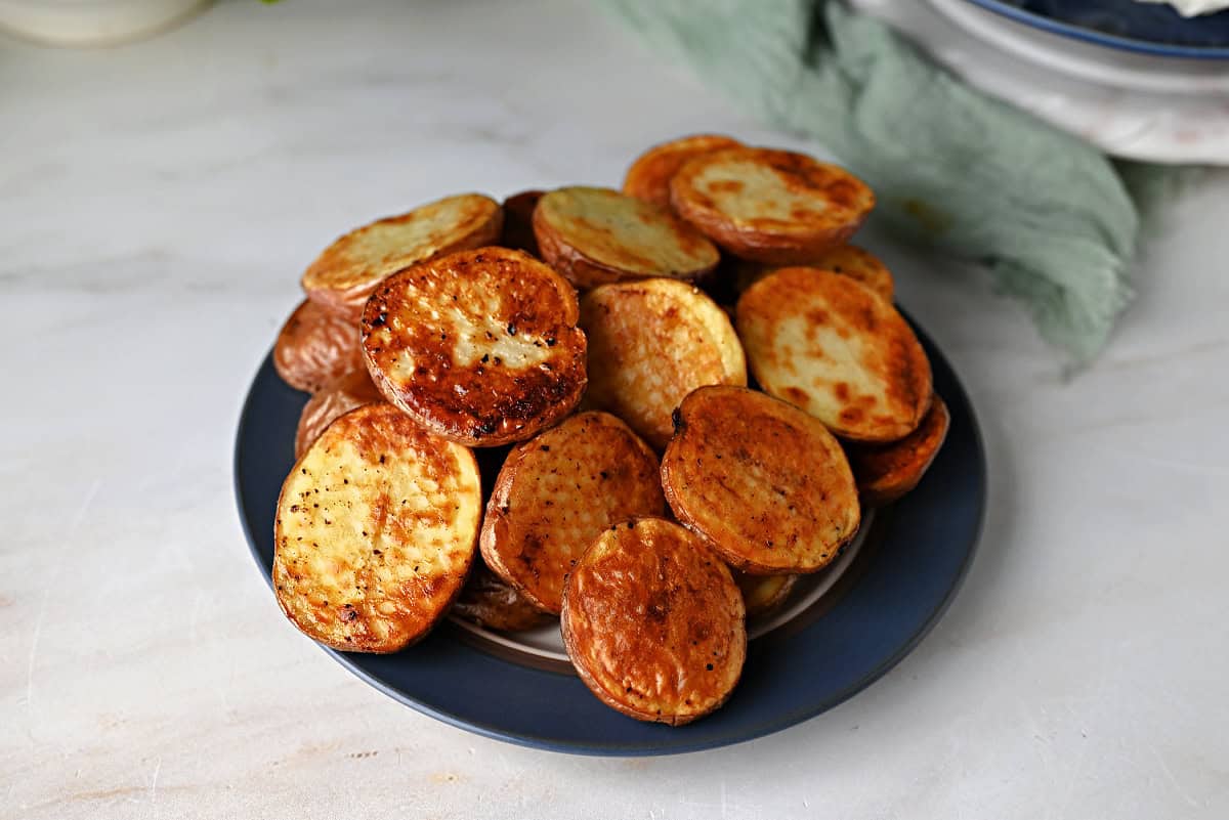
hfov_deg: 39.6
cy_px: 410
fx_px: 1707
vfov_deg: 27.0
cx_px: 614
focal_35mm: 50
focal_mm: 50
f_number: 4.5
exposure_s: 1/250
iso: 200
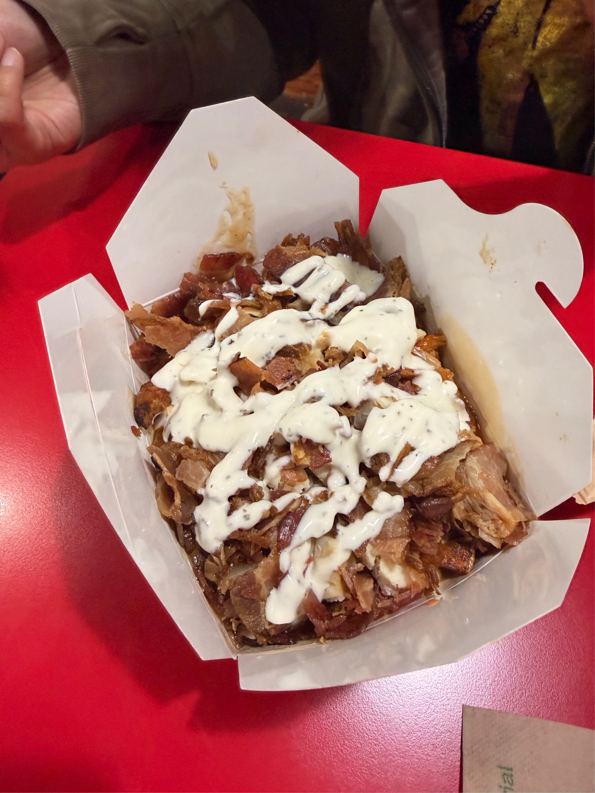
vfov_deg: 71.6
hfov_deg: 56.8
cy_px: 396
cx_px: 298
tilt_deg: -55.9
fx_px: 550
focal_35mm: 24
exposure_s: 1/60
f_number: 2.2
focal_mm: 2.22
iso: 320
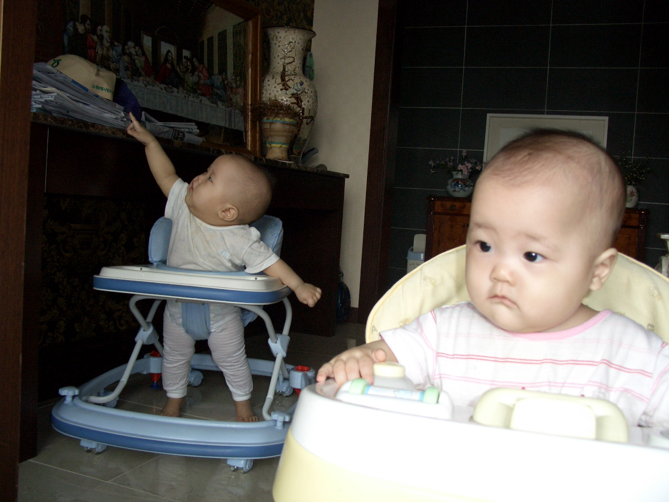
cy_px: 251
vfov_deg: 42.9
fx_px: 638
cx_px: 334
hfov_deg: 55.4
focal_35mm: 33
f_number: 2.8
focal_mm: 7.1
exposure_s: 1/60
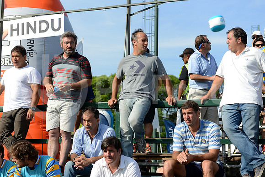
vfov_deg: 19.5
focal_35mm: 70
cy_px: 88
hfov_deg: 28.8
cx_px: 132
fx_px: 515
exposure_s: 1/1600
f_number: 5
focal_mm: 70
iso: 320
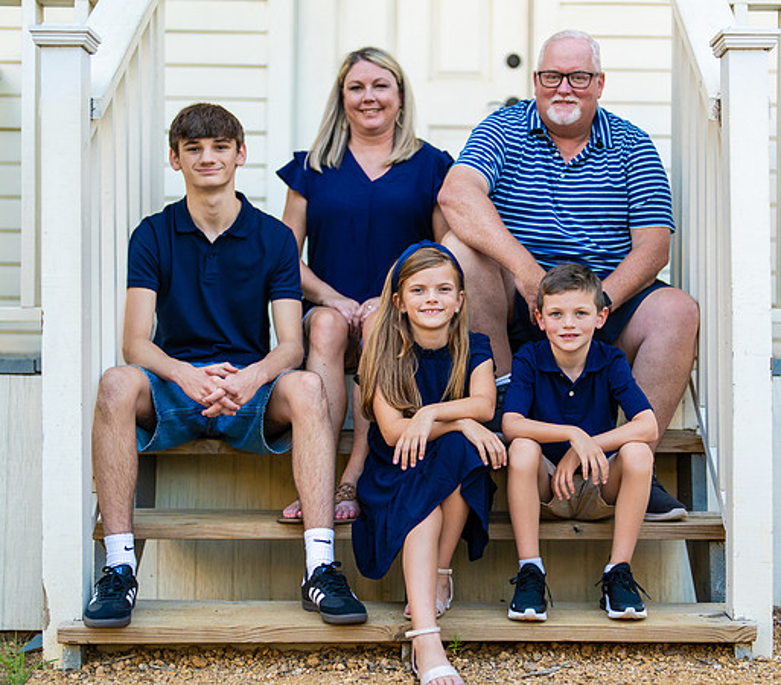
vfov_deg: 25.9
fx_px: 1488
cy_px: 338
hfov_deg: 29.4
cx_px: 462
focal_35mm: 62
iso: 200
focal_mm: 50
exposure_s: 1/1000
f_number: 1.2
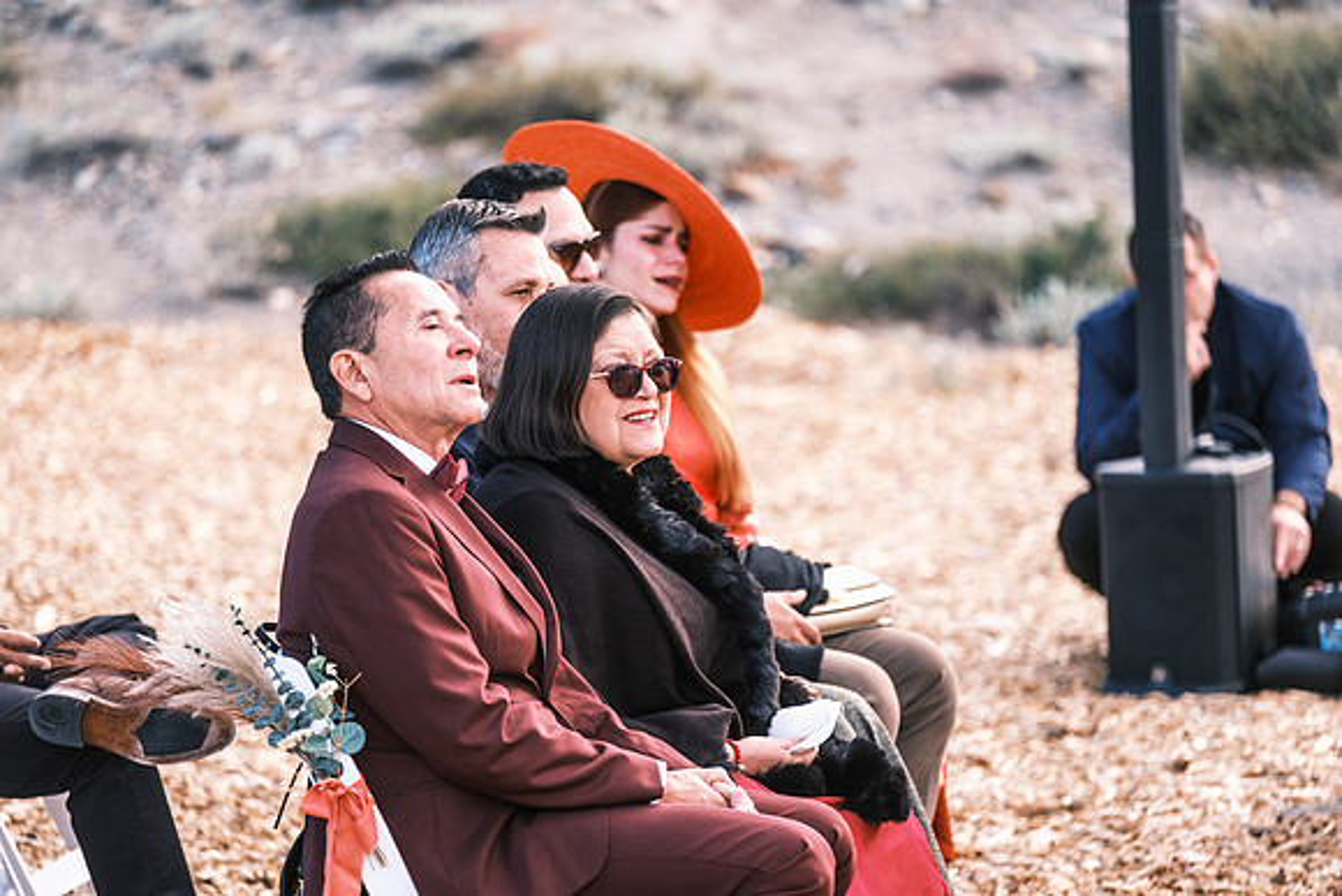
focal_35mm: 210
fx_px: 7830
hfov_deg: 9.8
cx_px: 671
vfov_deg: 6.5
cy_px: 448
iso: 400
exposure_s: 1/800
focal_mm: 140
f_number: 2.8
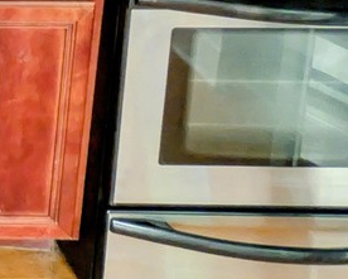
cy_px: -337
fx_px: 628
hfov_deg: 18.9
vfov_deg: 16.2
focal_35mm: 61
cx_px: -351
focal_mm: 2.02
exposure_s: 1/30.9
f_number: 1.7
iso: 361
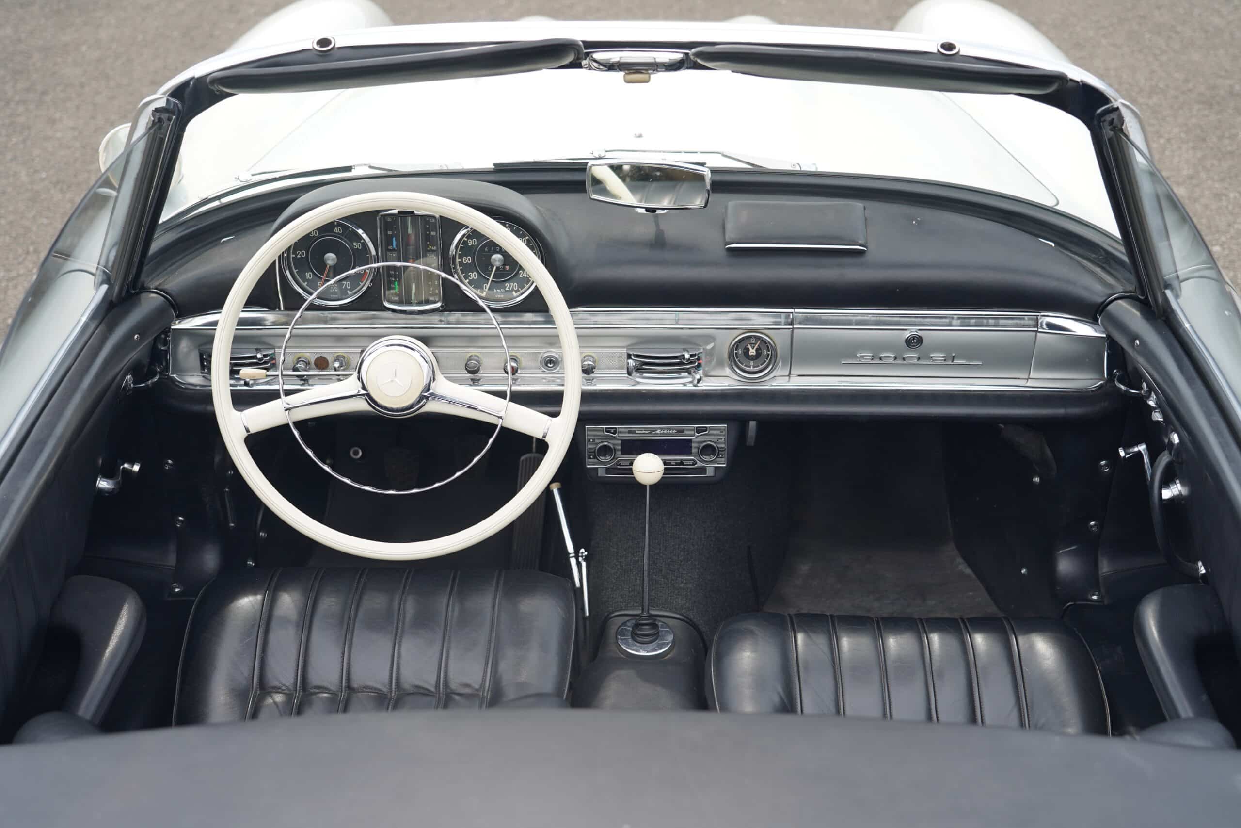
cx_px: 620
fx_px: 1620
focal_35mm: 47
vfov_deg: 28.7
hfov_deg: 41.9
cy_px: 414
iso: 100
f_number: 4.5
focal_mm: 47
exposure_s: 1/80
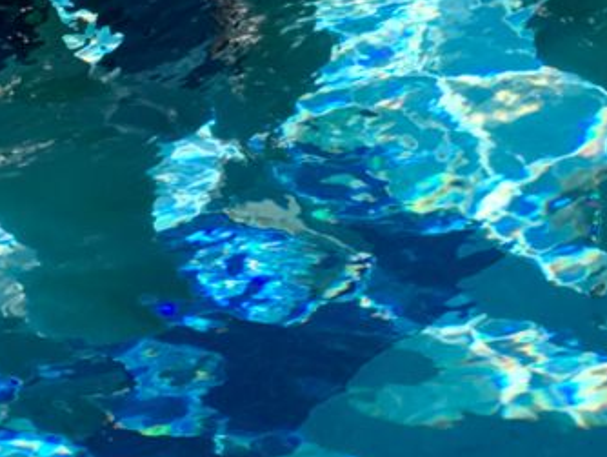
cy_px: -309
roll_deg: -1.9
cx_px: 796
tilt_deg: -20.6
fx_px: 3597
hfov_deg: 9.5
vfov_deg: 7.1
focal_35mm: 205
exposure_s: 1/997
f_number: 2.8
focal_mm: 6.6
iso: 20
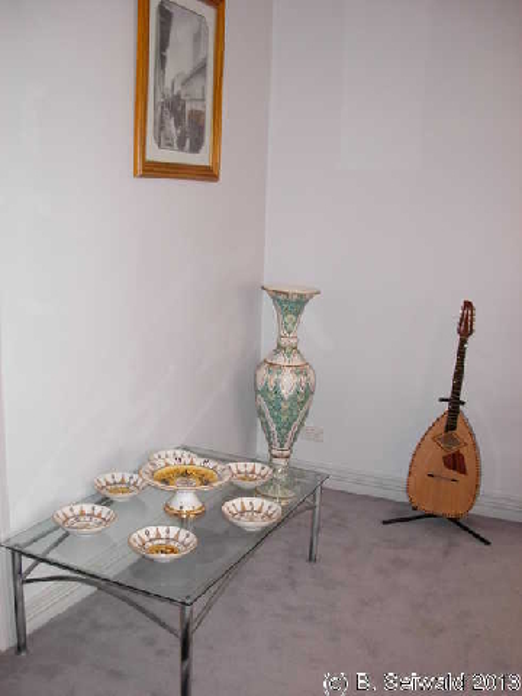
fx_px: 764
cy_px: 348
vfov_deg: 49.0
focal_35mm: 38
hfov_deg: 37.7
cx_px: 261
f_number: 2.9
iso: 112
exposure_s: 1/32
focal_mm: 6.3
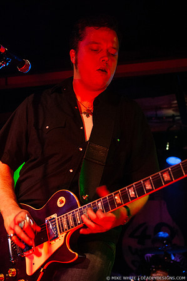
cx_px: 94
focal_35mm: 52
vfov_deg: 37.9
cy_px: 140
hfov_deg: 25.7
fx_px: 410
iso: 800
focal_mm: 35
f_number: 2.8
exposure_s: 1/50
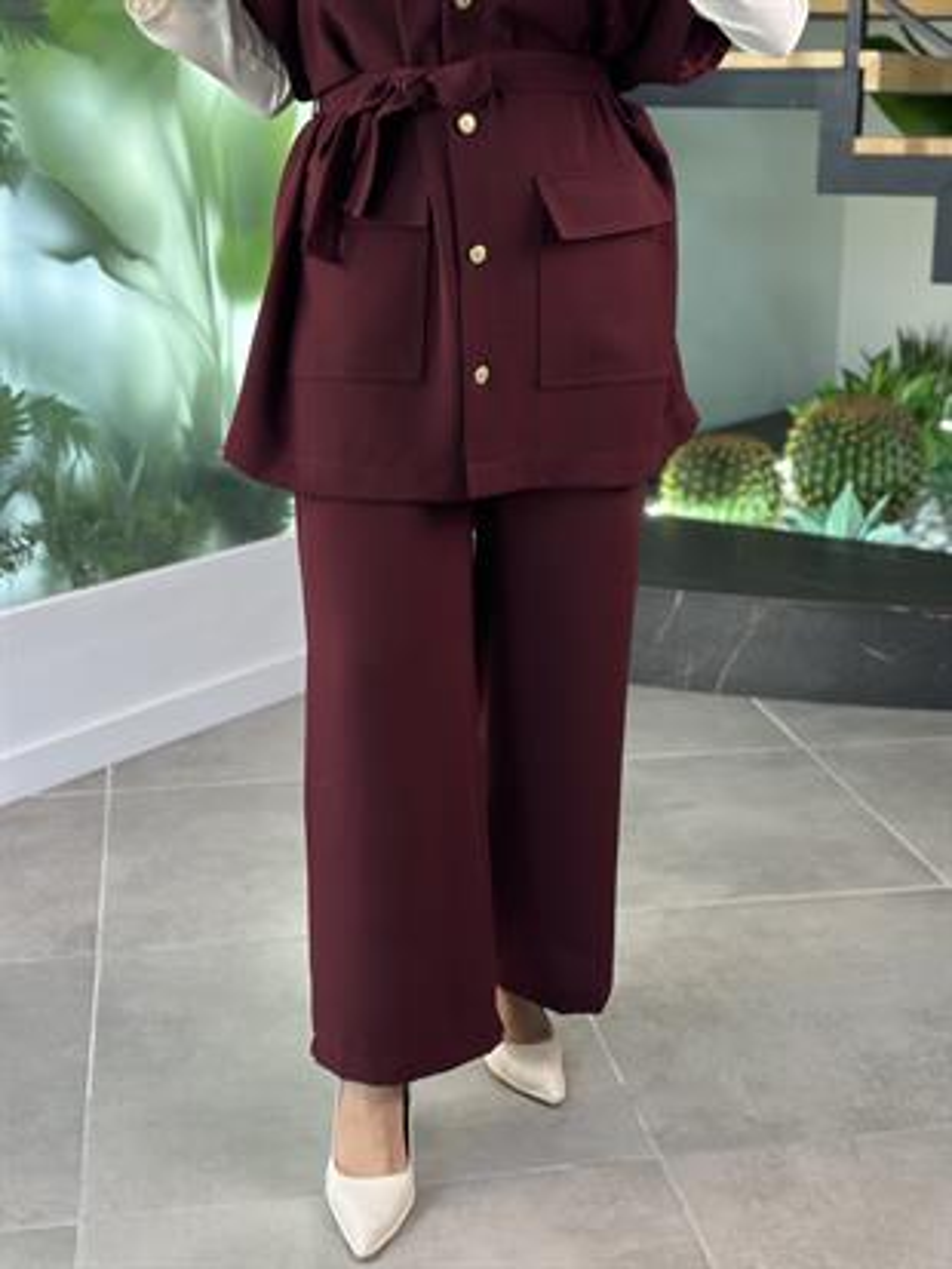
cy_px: 634
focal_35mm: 48
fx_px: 1759
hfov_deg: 30.3
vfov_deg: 39.6
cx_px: 476
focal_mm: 6.86
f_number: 1.78
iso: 80
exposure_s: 1/135
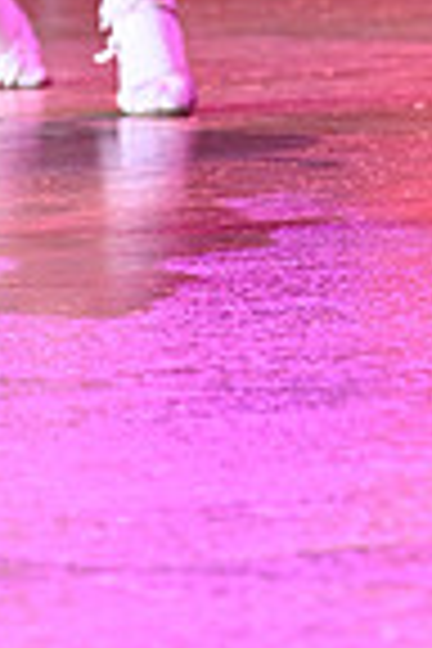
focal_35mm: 965
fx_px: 17369
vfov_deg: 2.1
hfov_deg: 1.4
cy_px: -374
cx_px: 160
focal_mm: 240
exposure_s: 1/320
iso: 3200
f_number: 5
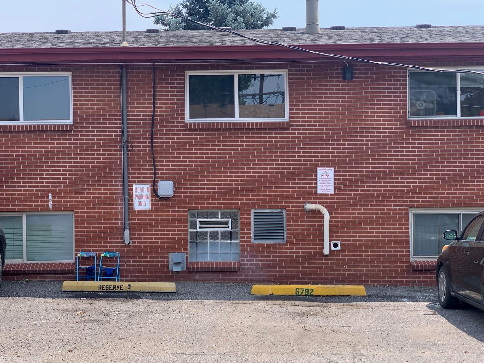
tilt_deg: +1.0
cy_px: 194
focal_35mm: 57
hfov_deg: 33.8
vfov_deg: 25.7
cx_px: 220
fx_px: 797
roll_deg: -0.2
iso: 16
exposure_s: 1/558
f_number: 2.4
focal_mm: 6
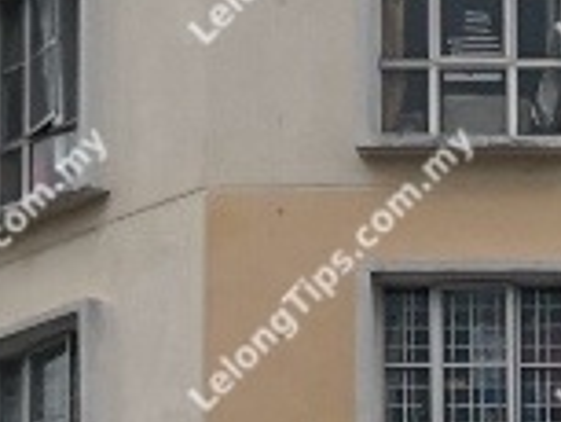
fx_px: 3260
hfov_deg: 8.6
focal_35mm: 201
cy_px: 556
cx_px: 1507
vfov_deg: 7.3
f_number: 1.6
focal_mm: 3.95
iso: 50
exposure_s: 1/1328
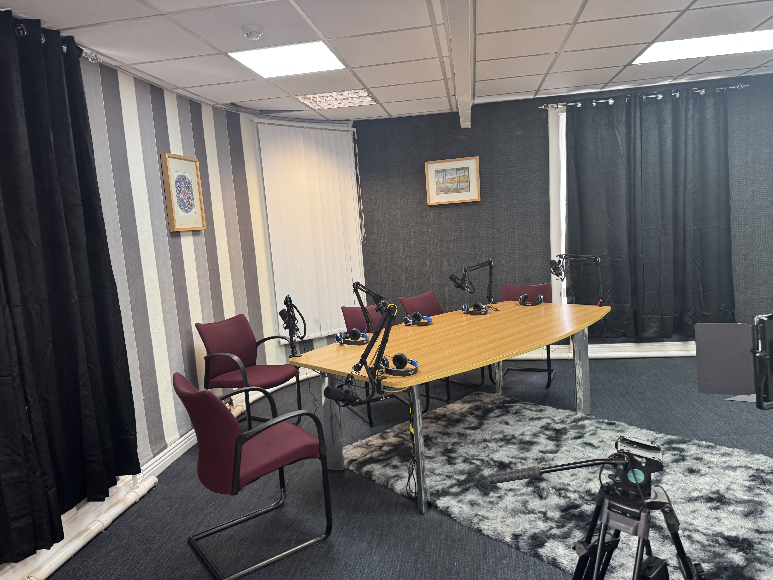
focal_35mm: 24
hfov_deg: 71.6
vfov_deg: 56.8
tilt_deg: -5.5
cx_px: 386
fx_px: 536
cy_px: 290
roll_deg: +1.1
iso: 160
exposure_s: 1/100
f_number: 1.78
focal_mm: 6.76
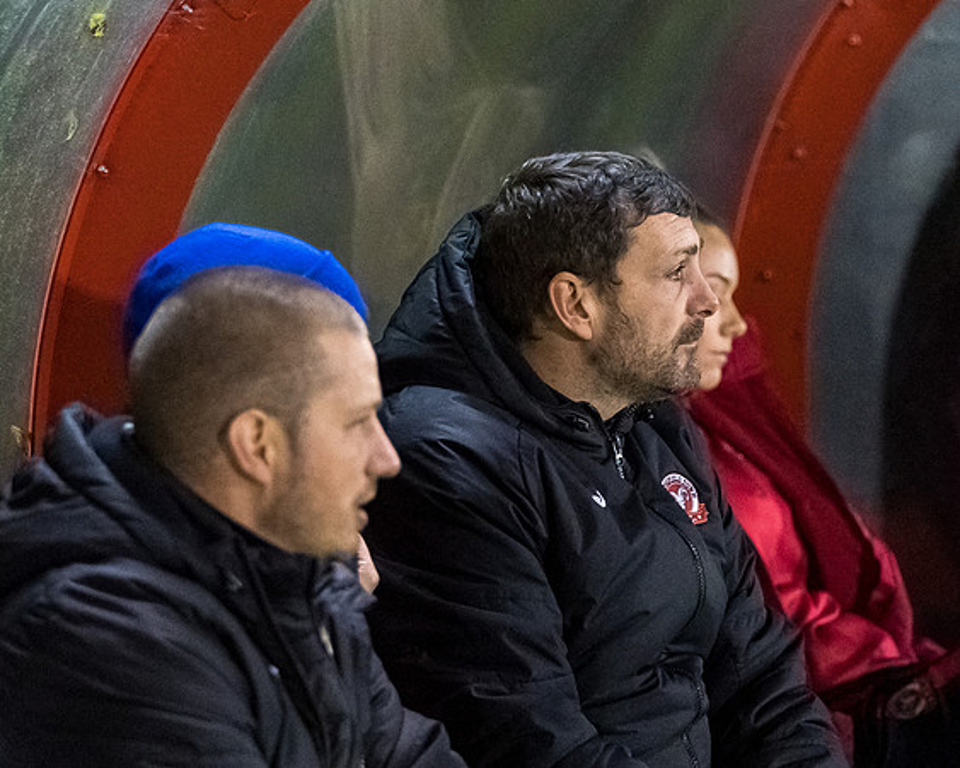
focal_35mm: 184
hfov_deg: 10.5
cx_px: 484
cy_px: 373
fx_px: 5238
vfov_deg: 8.4
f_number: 2.8
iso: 6400
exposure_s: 1/400
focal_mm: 99
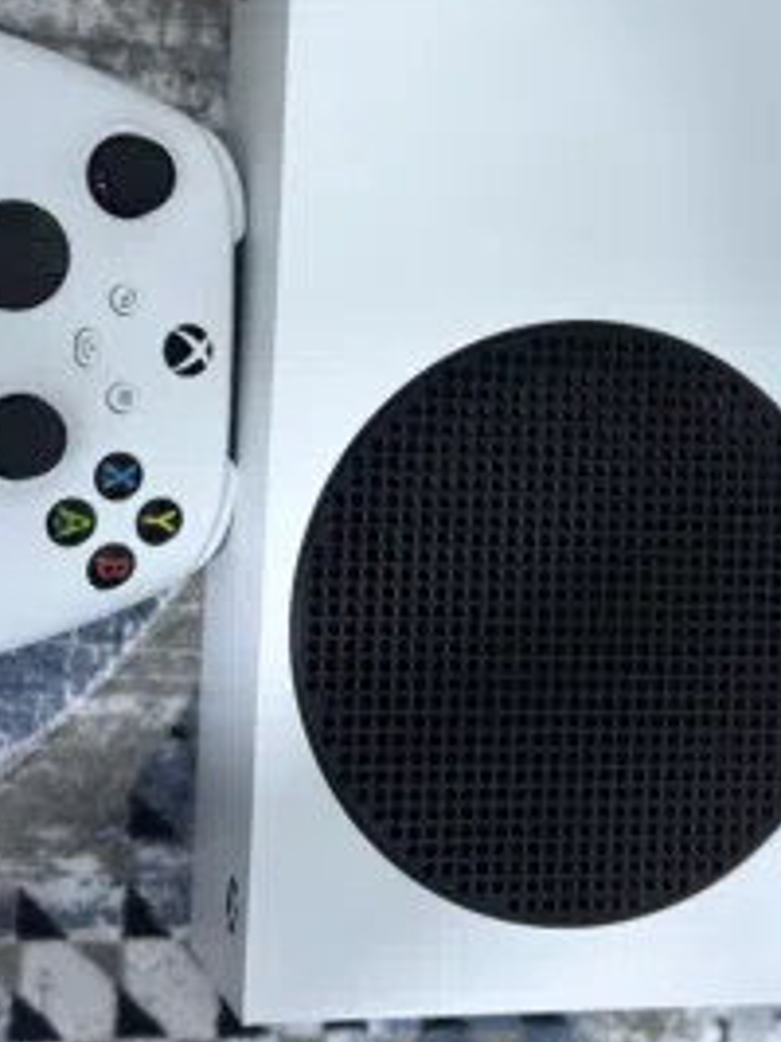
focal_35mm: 72
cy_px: 320
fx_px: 2168
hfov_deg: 20.4
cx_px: 430
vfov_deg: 26.8
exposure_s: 1/55
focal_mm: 6.86
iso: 400
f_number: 1.78
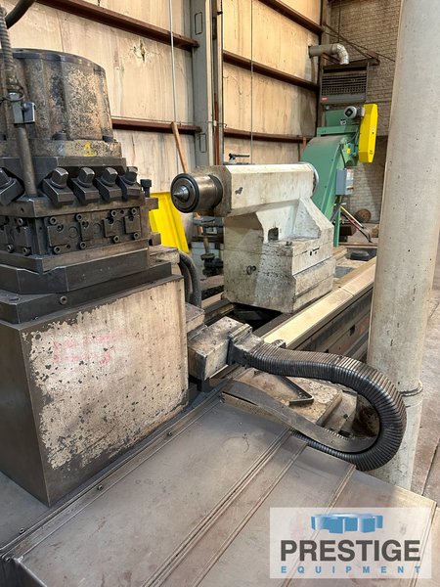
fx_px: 407
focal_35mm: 24
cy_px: 294
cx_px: 220
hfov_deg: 56.8
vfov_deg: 71.6
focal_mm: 6.86
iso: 320
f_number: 1.78
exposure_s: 1/60
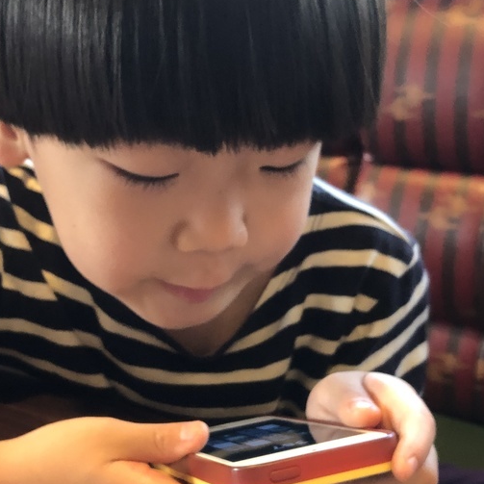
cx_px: 180
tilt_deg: -19.3
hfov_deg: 29.0
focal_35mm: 59
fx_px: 933
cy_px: 255
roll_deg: +4.5
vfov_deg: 29.1
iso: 100
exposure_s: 1/15
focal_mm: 3.99
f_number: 1.8
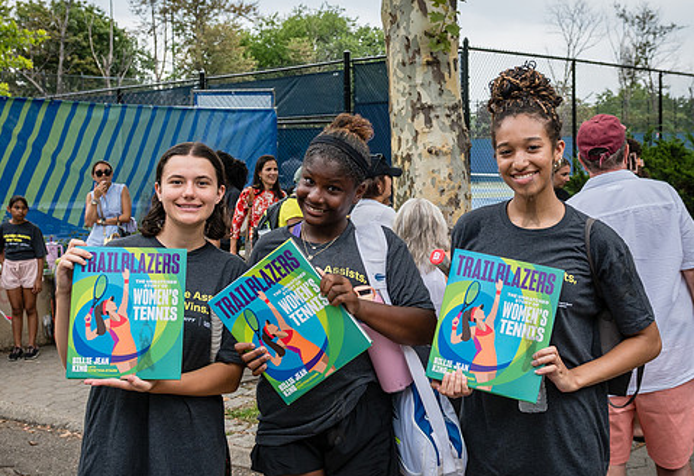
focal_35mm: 49
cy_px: 222
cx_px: 372
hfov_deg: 40.0
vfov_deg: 28.1
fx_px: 953
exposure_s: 1/500
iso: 400
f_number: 5
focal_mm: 26
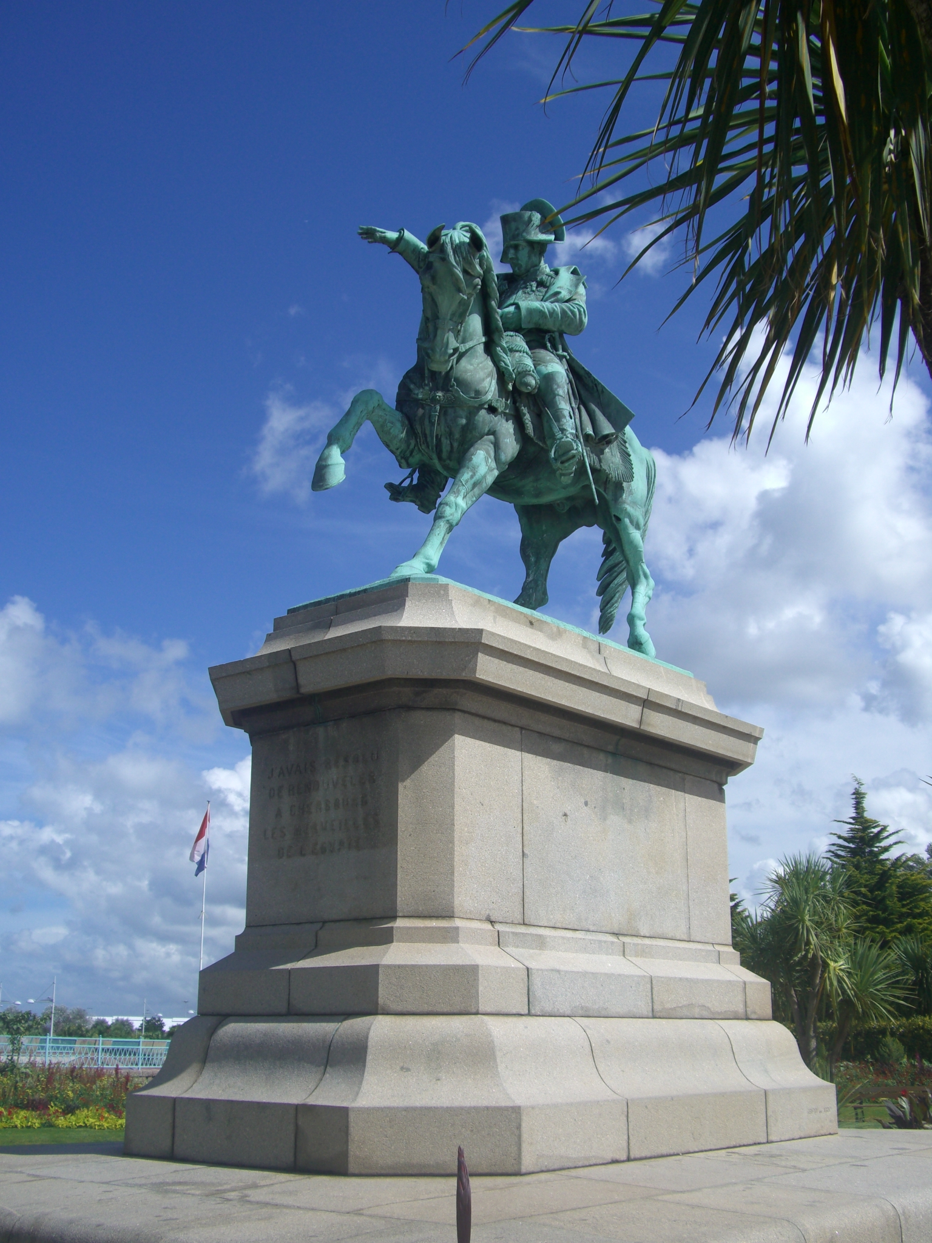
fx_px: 1364
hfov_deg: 37.7
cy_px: 622
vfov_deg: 49.0
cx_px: 466
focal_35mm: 38
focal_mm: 7.9
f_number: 5.6
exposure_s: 1/400
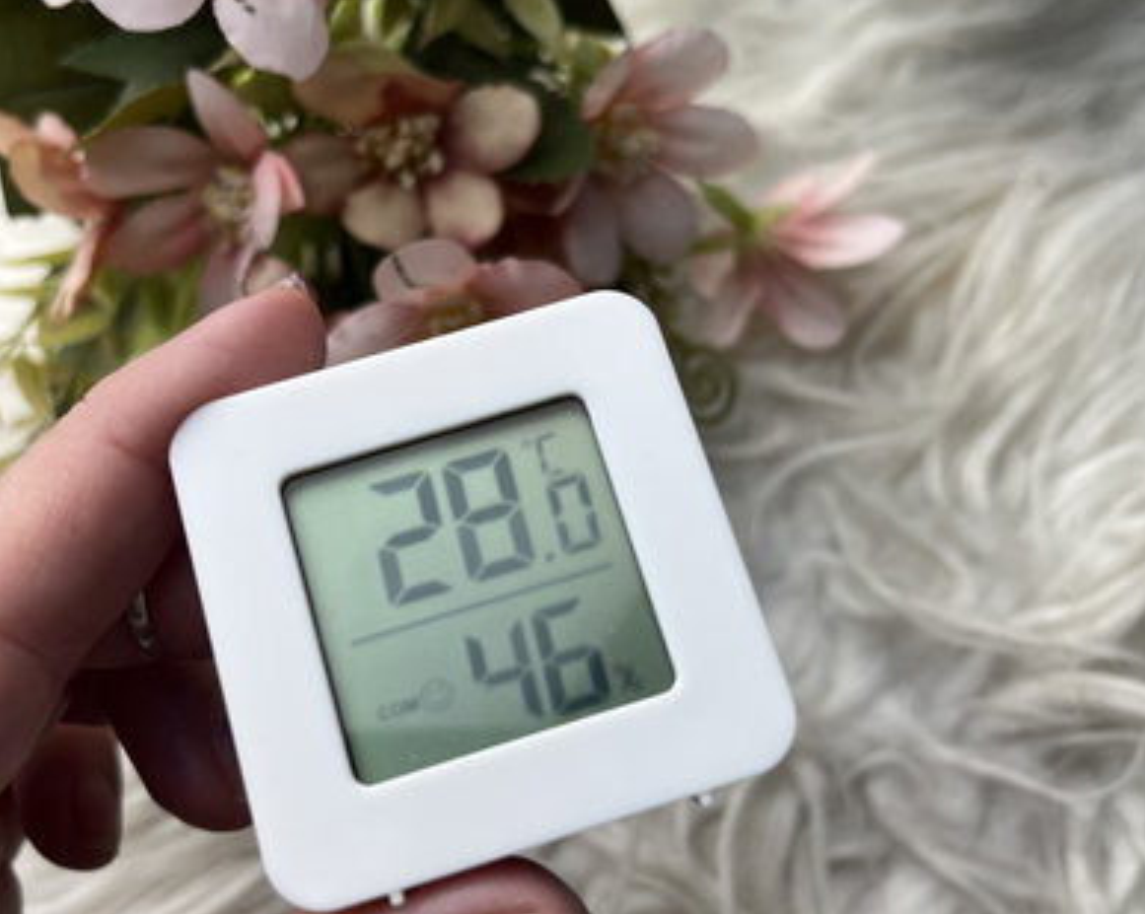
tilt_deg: -72.0
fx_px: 1185
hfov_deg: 51.6
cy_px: 498
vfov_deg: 42.1
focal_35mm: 35
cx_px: 565
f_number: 1.6
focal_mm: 5.1
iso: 32
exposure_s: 1/102
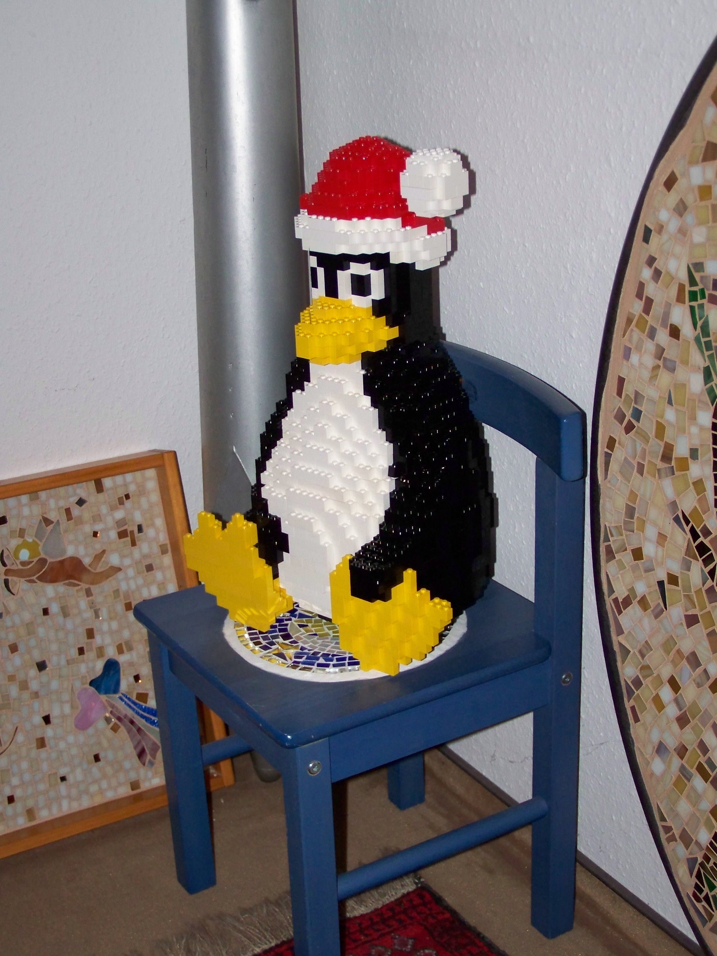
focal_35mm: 57
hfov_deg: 25.7
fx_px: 1574
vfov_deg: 33.8
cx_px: 358
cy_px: 478
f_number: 3.2
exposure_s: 1/30
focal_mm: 9.4
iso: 200
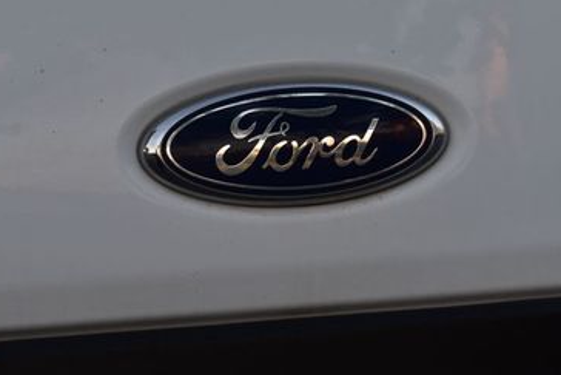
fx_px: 2258
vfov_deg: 9.5
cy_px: 177
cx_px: 304
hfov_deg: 14.2
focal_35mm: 145
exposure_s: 1/80
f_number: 8
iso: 400
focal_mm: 55
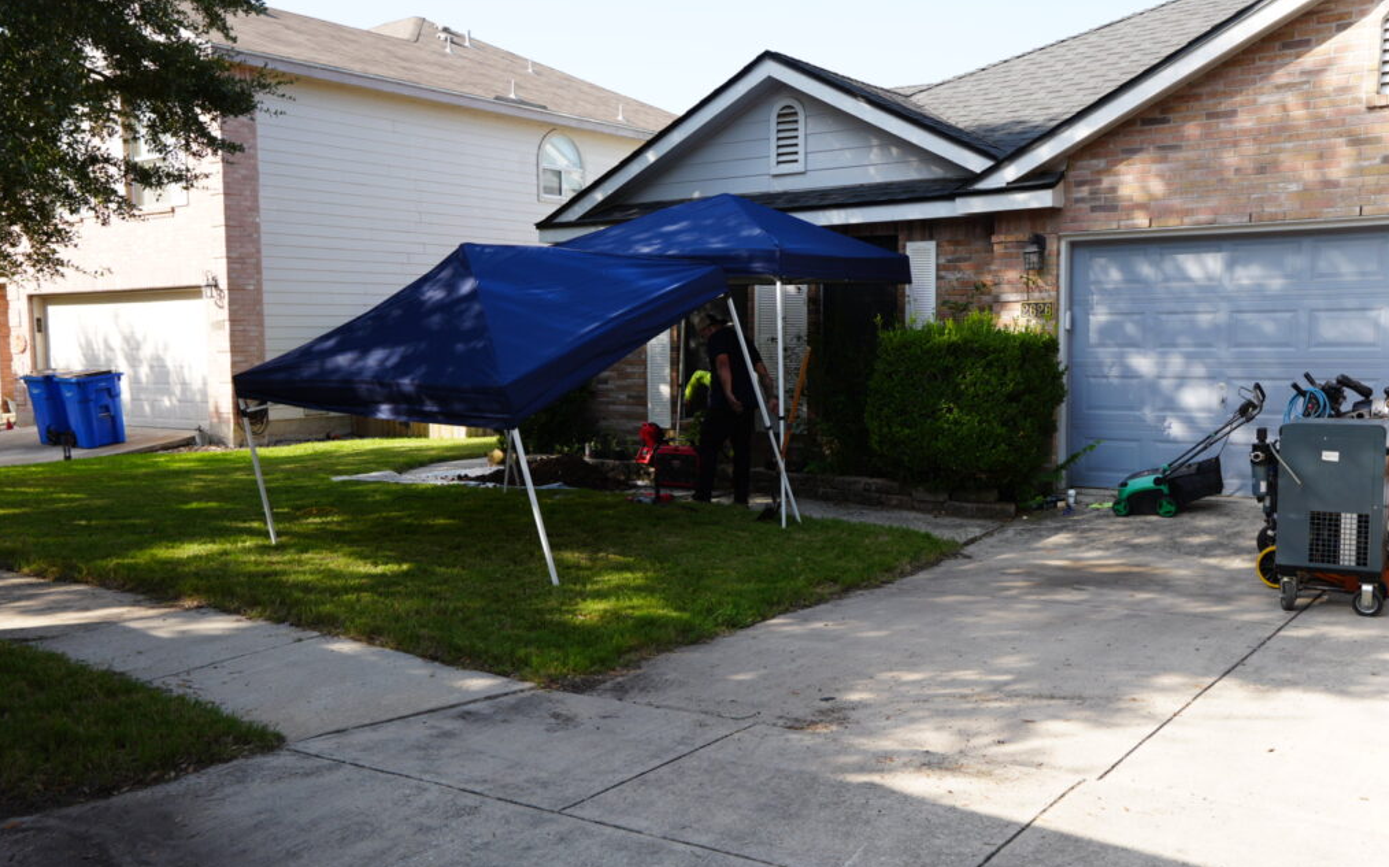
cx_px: 690
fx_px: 1287
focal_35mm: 34
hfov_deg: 56.7
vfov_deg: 37.2
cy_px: 464
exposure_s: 1/160
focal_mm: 22
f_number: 5
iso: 100
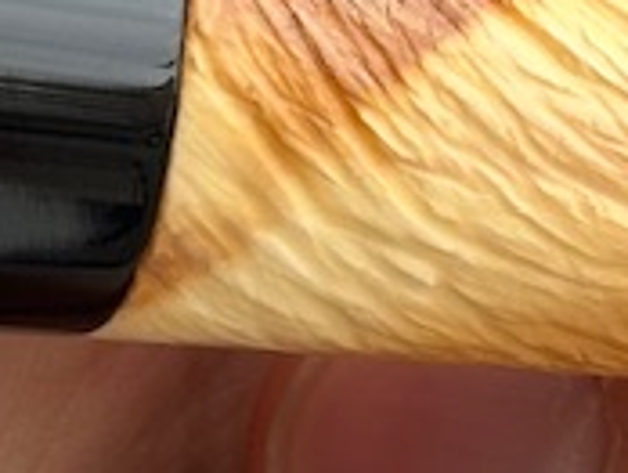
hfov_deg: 5.6
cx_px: 227
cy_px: -97
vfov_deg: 4.2
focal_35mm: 353
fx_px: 6413
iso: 64
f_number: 1.78
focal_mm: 6.86
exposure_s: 1/785
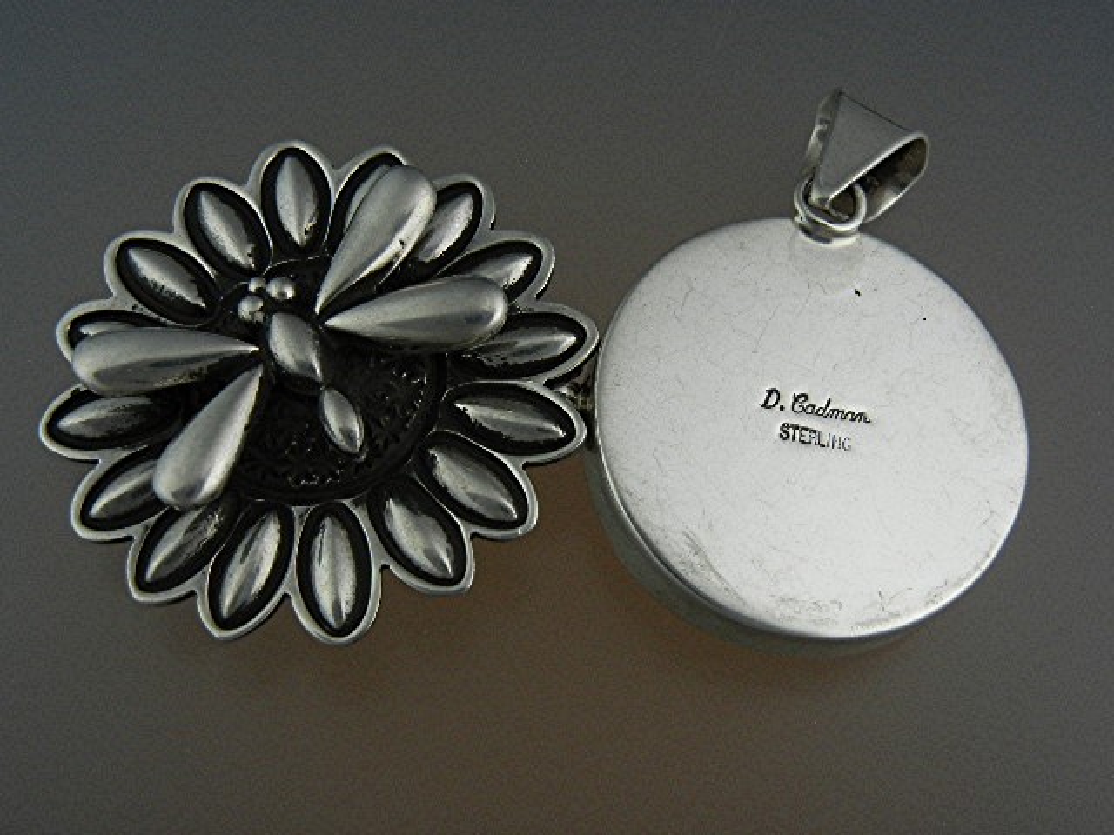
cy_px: 418
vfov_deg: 24.8
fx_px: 1899
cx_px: 557
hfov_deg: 32.7
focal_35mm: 59
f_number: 4
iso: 317
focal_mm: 10.6
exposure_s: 1/59.7
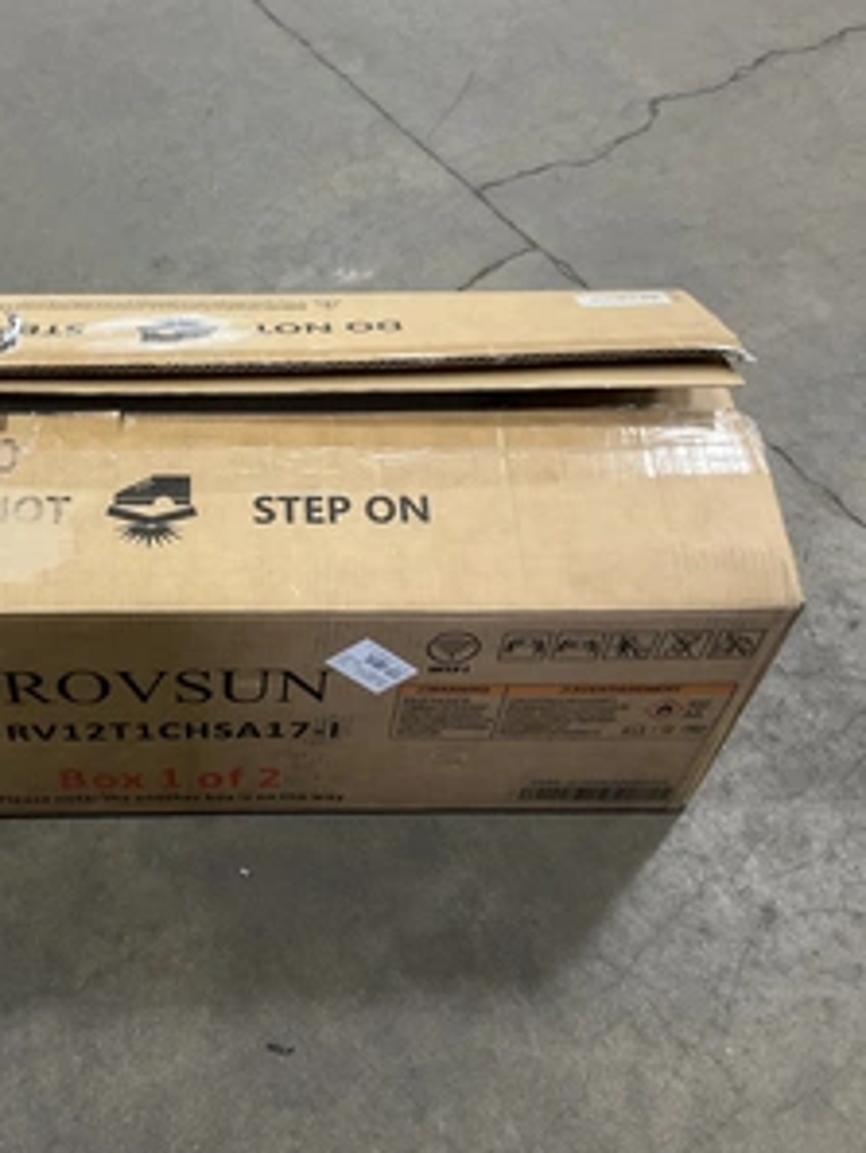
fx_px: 1300
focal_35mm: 39
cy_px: 578
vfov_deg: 47.8
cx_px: 214
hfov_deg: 36.0
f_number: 1.8
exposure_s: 1/40
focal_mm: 3
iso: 250
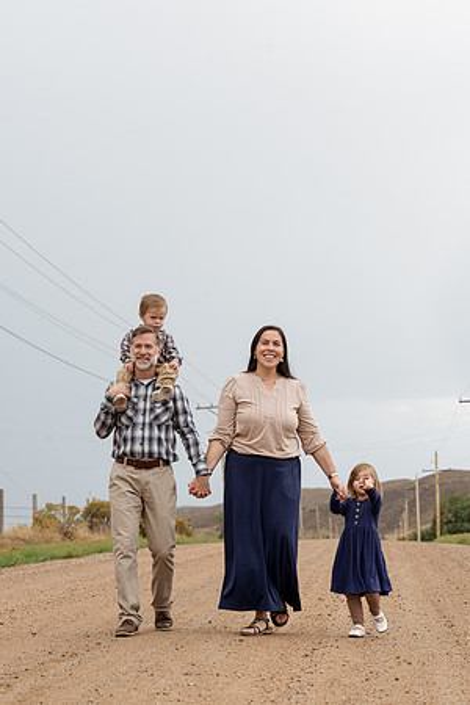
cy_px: 352
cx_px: 235
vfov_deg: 23.1
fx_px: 1723
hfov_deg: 15.5
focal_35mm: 88
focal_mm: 88
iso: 200
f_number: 7.1
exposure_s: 1/125
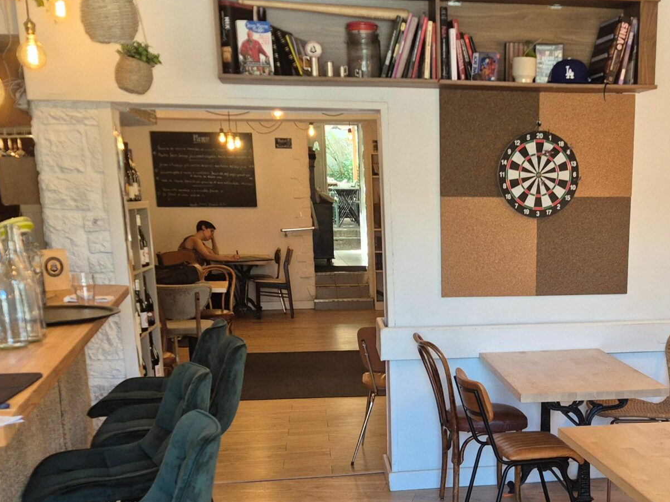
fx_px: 948
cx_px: 513
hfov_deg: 37.8
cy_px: 425
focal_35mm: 49
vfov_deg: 28.8
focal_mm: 5.4
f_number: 1.8
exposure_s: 1/180
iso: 200
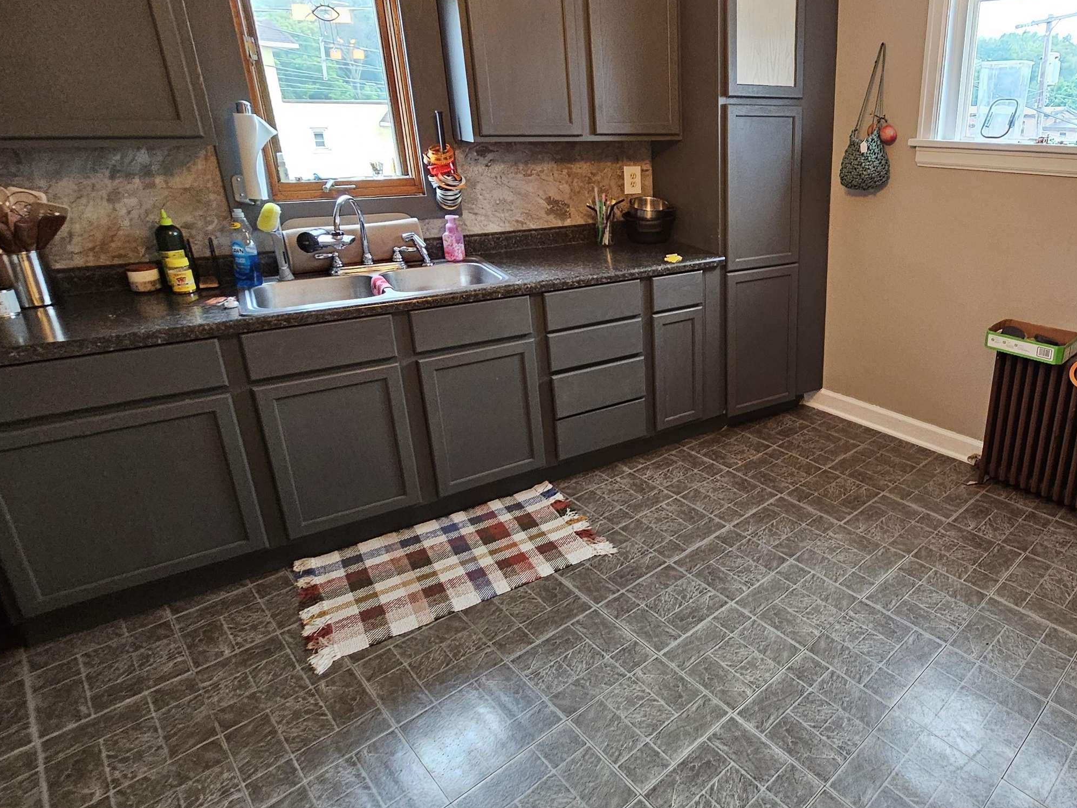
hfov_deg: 77.2
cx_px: 773
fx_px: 622
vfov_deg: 65.6
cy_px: 341
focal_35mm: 20
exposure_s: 1/30
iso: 500
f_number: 2.2
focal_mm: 2.2
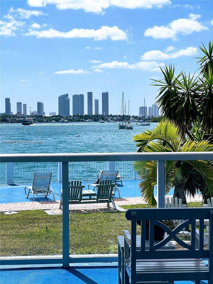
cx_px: 106
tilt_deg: -1.5
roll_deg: +0.4
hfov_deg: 19.1
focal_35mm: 77
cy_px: 142
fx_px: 632
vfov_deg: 25.3
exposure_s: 1/1597
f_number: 2.8
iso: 32
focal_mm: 9
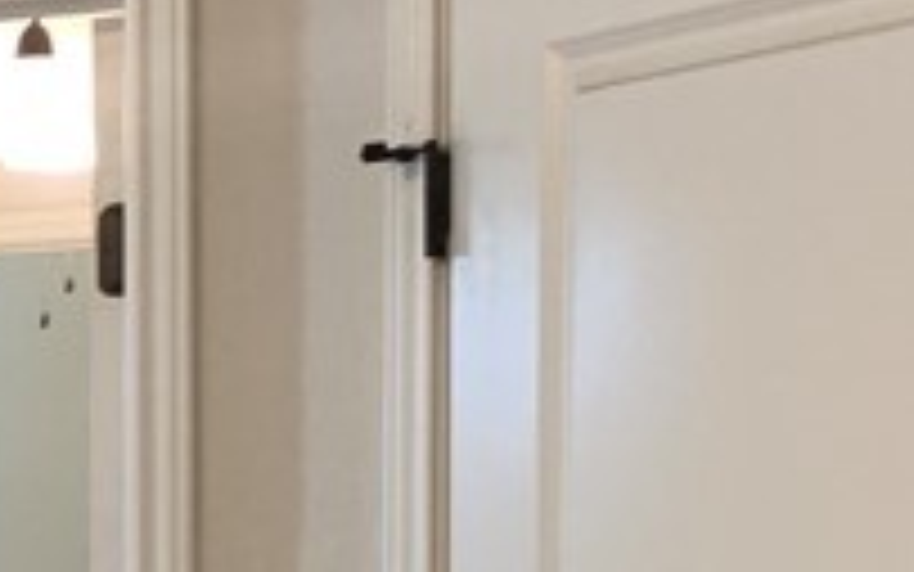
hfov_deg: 12.8
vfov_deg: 9.1
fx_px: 3463
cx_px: -1004
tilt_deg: -4.5
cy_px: 973
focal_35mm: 139
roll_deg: +1.5
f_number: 1.8
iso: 50
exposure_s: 1/60
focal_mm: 4.25
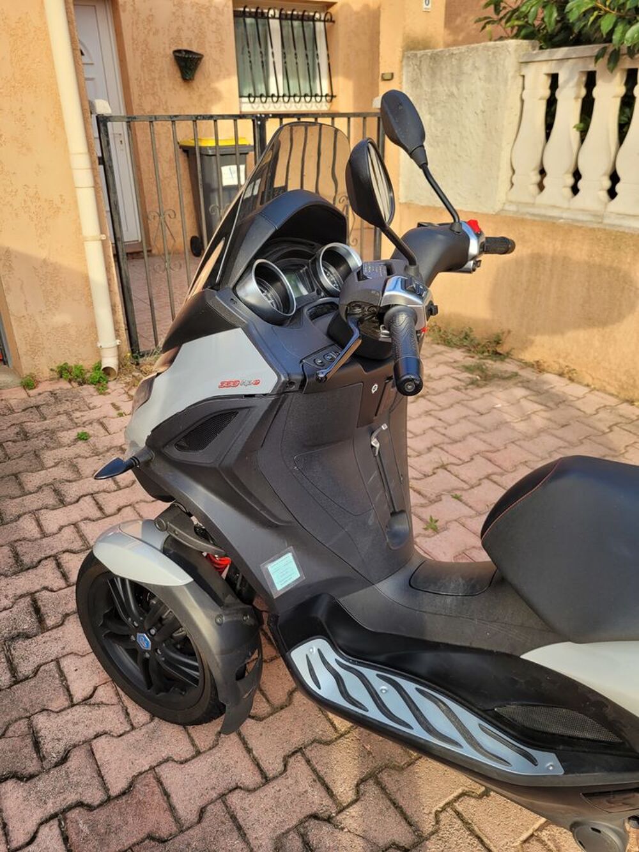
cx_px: 320
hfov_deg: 53.1
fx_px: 640
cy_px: 426
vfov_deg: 67.3
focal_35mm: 26
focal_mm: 5.4
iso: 40
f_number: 1.8
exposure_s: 1/409
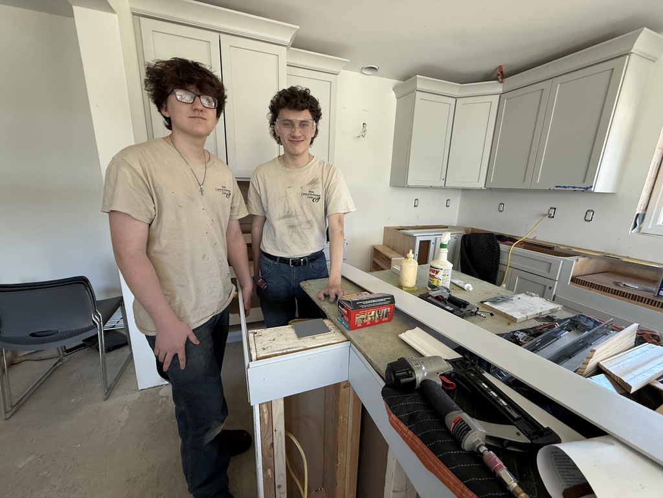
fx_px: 268
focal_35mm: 14
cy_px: 249
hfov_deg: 102.1
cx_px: 332
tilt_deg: -14.7
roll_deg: -0.6
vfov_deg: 85.7
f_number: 2.2
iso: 250
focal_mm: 2.22
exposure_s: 1/99
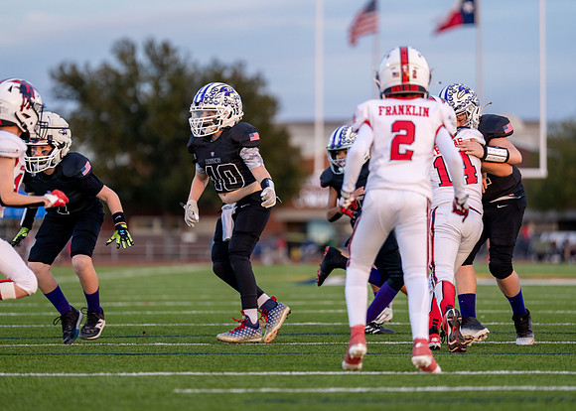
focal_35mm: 210
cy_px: 206
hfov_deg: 9.6
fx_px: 3428
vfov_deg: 6.9
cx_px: 288
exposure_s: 1/1250
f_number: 2.8
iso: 500
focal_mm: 200
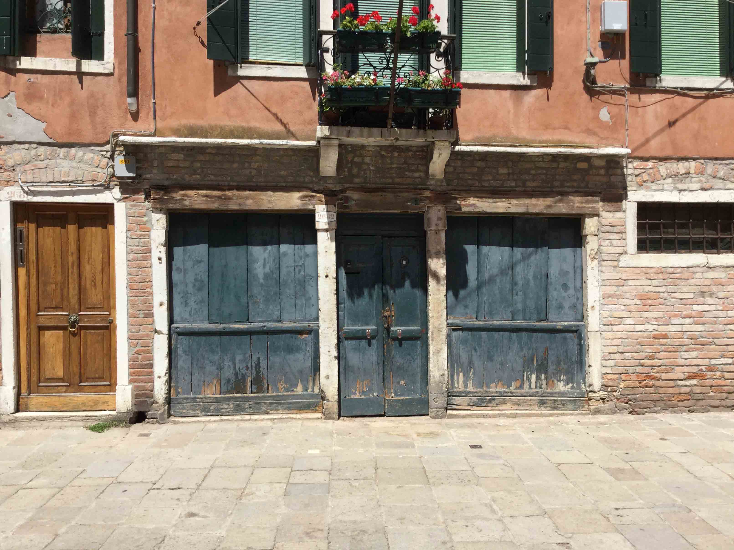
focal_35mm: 31
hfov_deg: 58.4
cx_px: 367
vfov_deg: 45.4
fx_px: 657
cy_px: 275
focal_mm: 3.3
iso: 25
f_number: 2.4
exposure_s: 1/1294
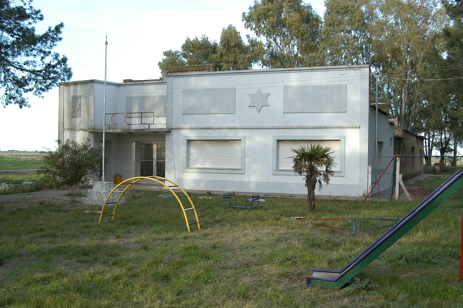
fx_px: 540
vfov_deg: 31.8
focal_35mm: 42
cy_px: 154
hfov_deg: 46.4
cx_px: 232
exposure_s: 1/125
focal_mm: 28
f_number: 5.6
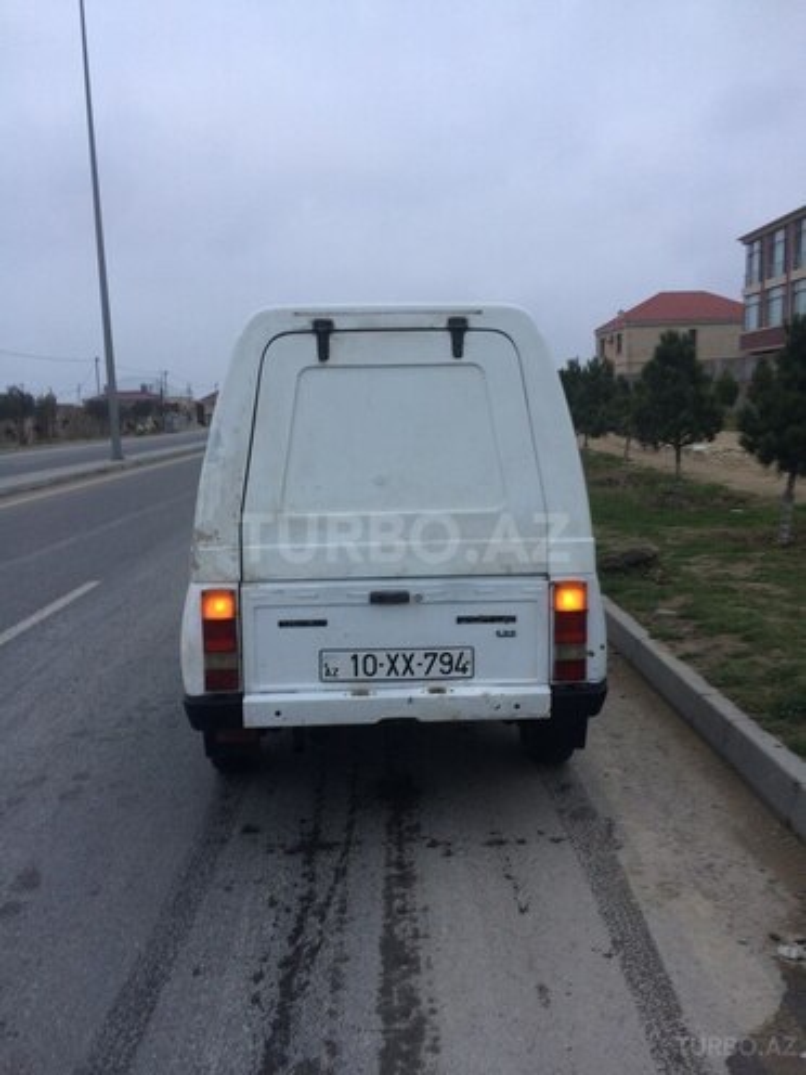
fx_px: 900
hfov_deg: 48.2
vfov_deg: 61.7
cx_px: 403
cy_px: 538
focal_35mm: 29
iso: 50
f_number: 2.2
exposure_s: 1/33
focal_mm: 4.15
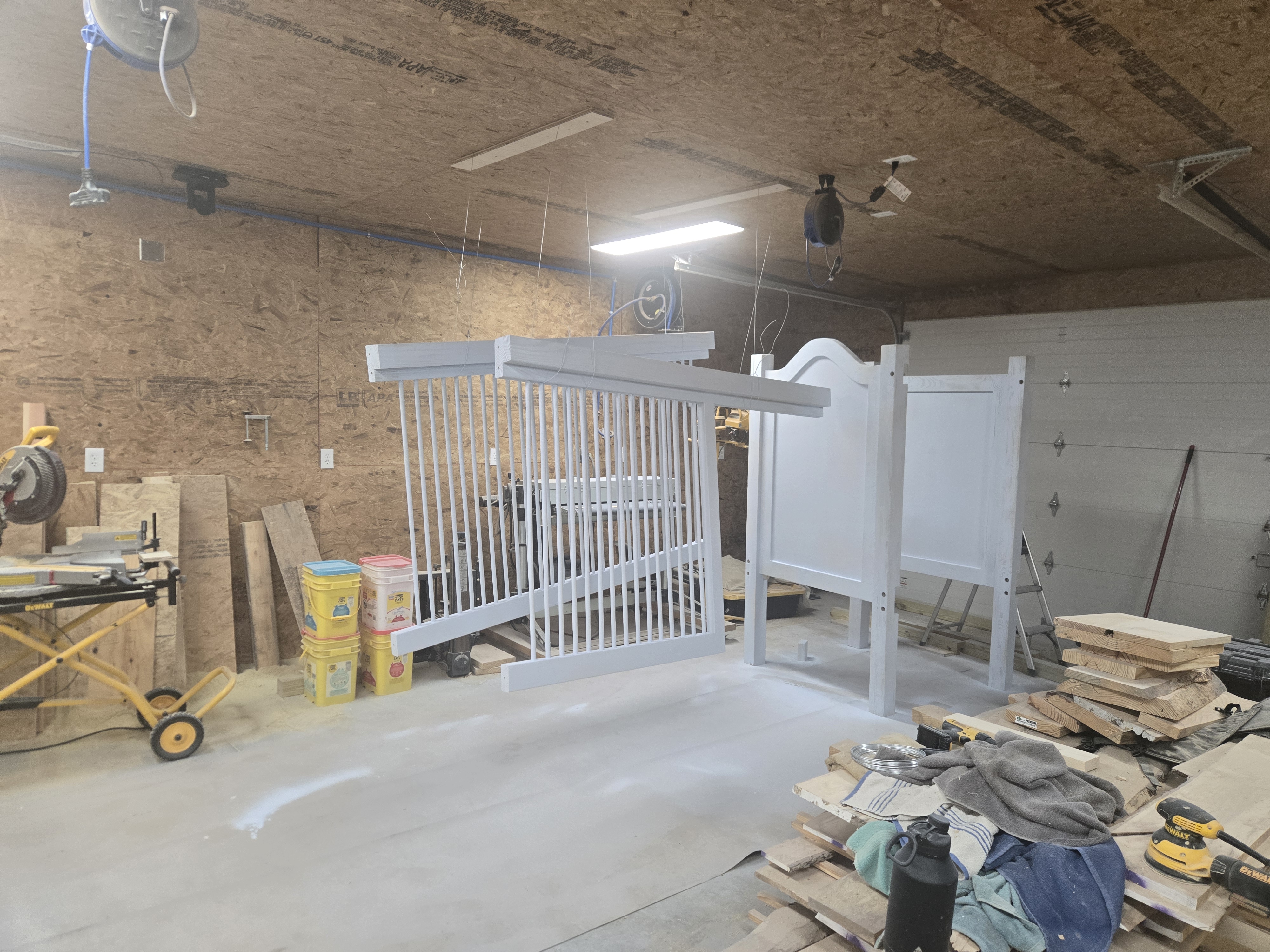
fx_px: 844
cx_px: 635
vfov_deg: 58.9
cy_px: 476
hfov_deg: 73.9
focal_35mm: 23
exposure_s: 1/120
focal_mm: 5.4
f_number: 1.8
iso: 320
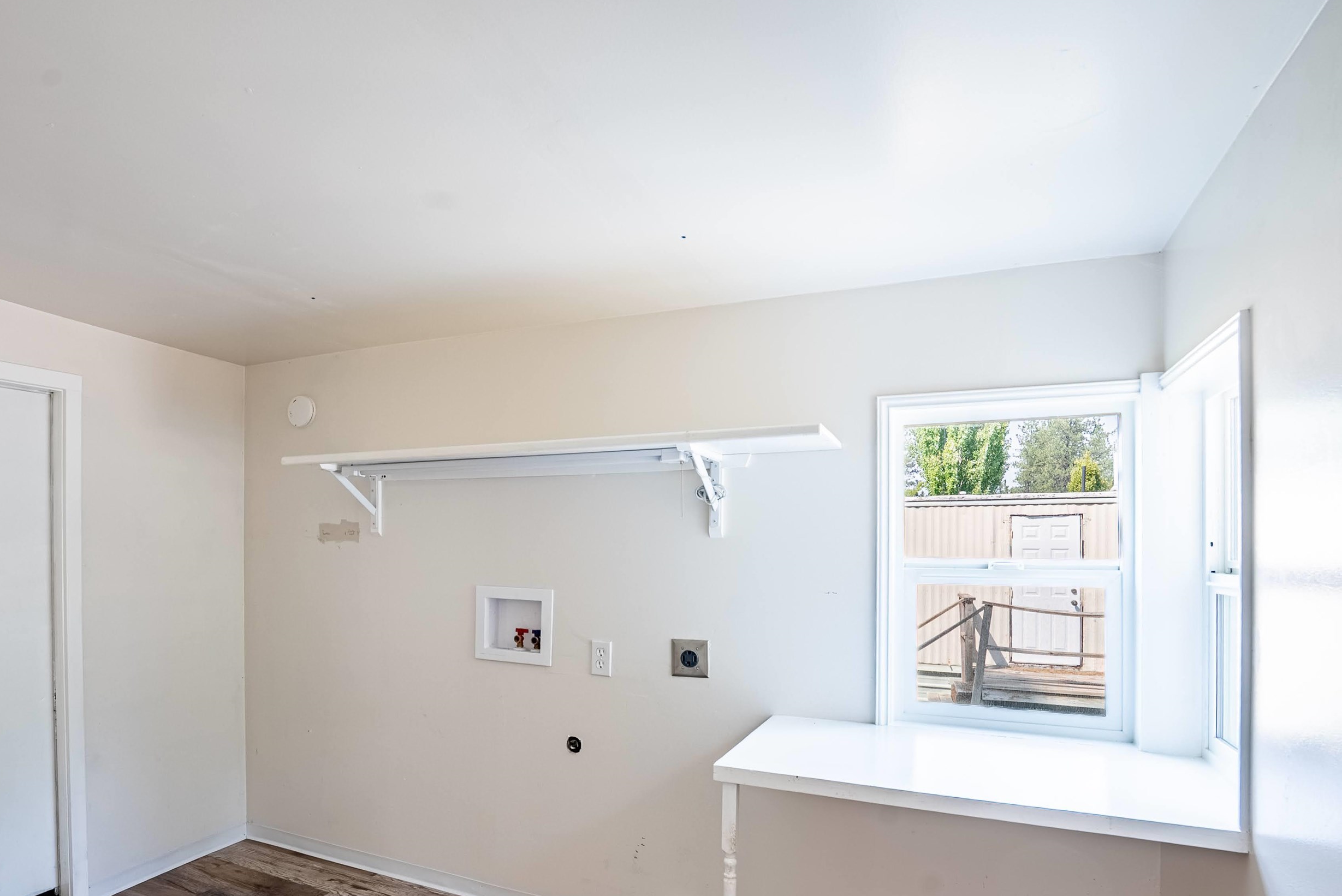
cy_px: 552
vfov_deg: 61.3
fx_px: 746
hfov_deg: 82.4
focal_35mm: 20
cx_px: 508
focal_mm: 16
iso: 400
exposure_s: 1/500
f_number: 8
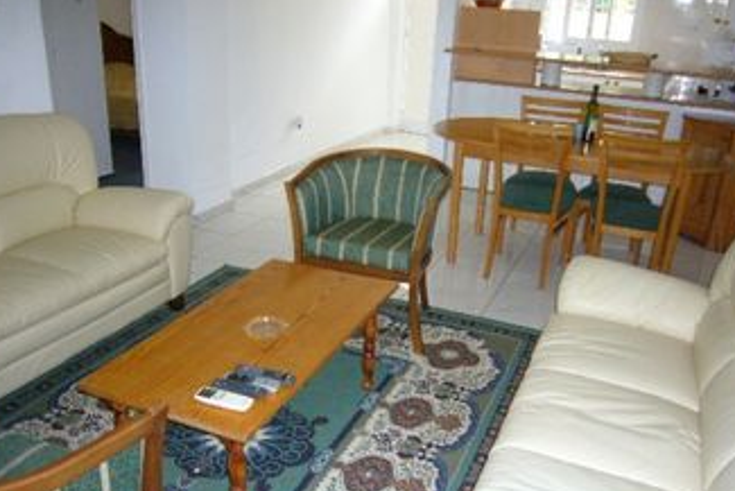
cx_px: 351
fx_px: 674
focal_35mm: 33
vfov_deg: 39.9
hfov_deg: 57.2
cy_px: 292
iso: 250
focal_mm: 4.6
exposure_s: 1/30
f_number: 2.8
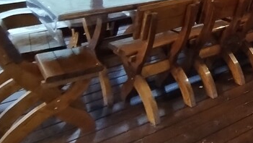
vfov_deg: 20.2
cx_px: 326
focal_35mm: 54
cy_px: -48
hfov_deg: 30.6
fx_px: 363
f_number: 2.2
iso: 439
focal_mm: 1.42
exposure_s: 1/33.3
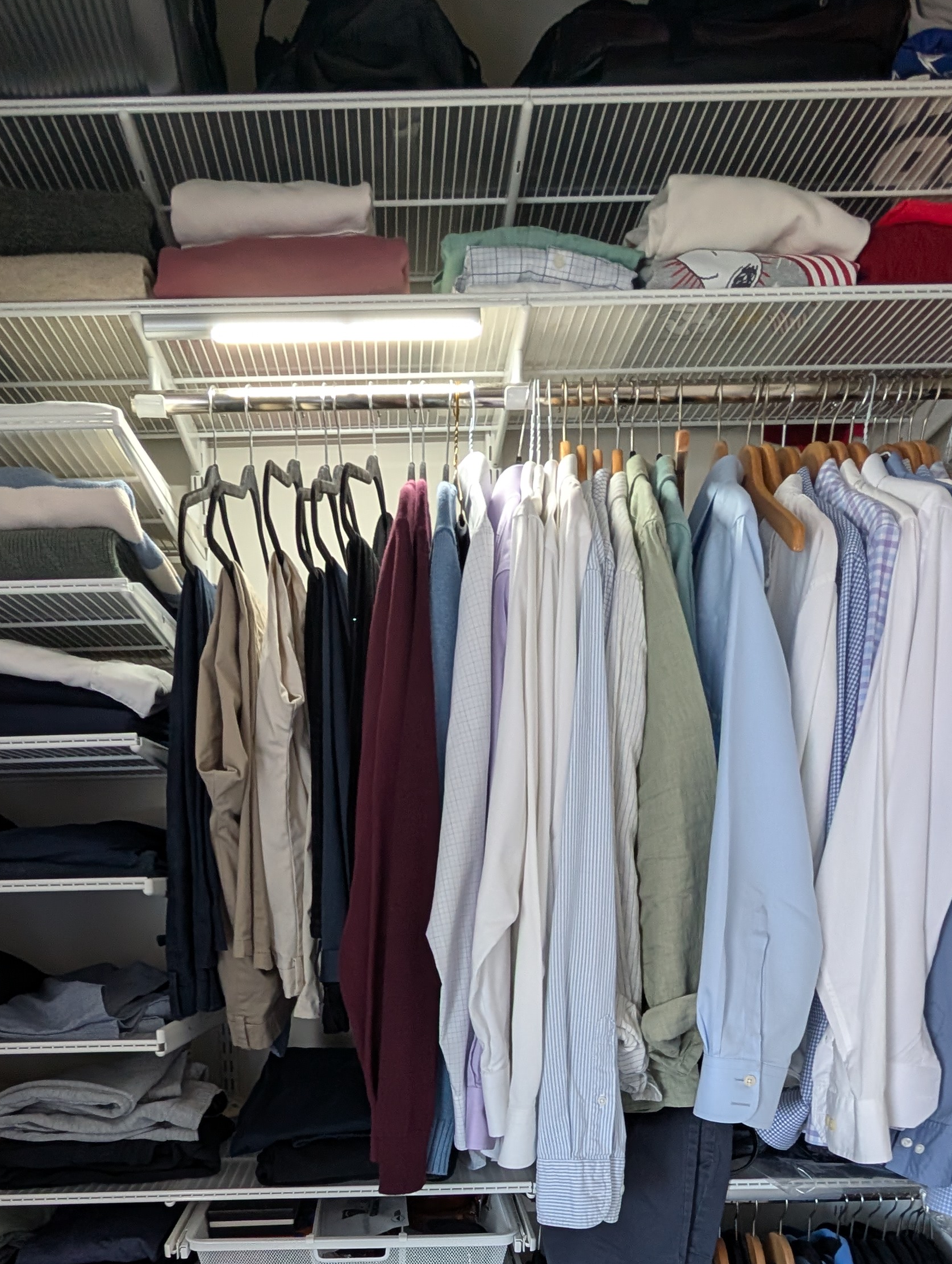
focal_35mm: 22
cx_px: 400
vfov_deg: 68.3
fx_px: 804
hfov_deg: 60.9
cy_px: 1028
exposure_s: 1/52.3
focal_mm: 2.02
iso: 227
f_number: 1.7
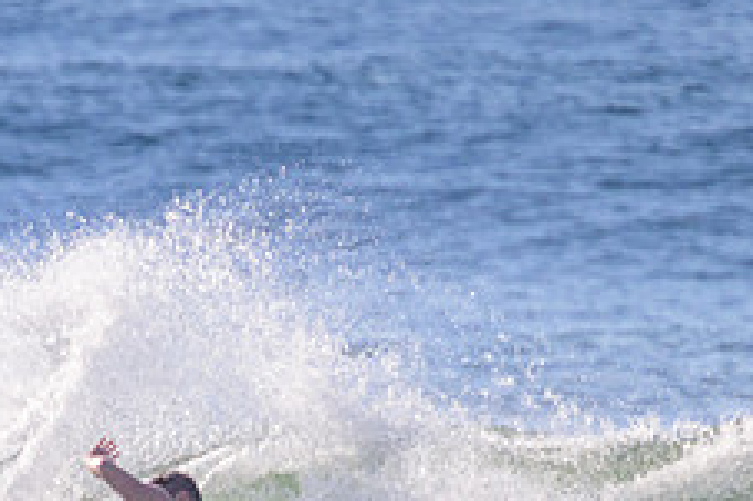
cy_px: 639
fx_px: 42763
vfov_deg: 0.7
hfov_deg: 1.0
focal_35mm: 2046
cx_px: 76
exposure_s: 1/2000
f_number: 11
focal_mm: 800
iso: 1000
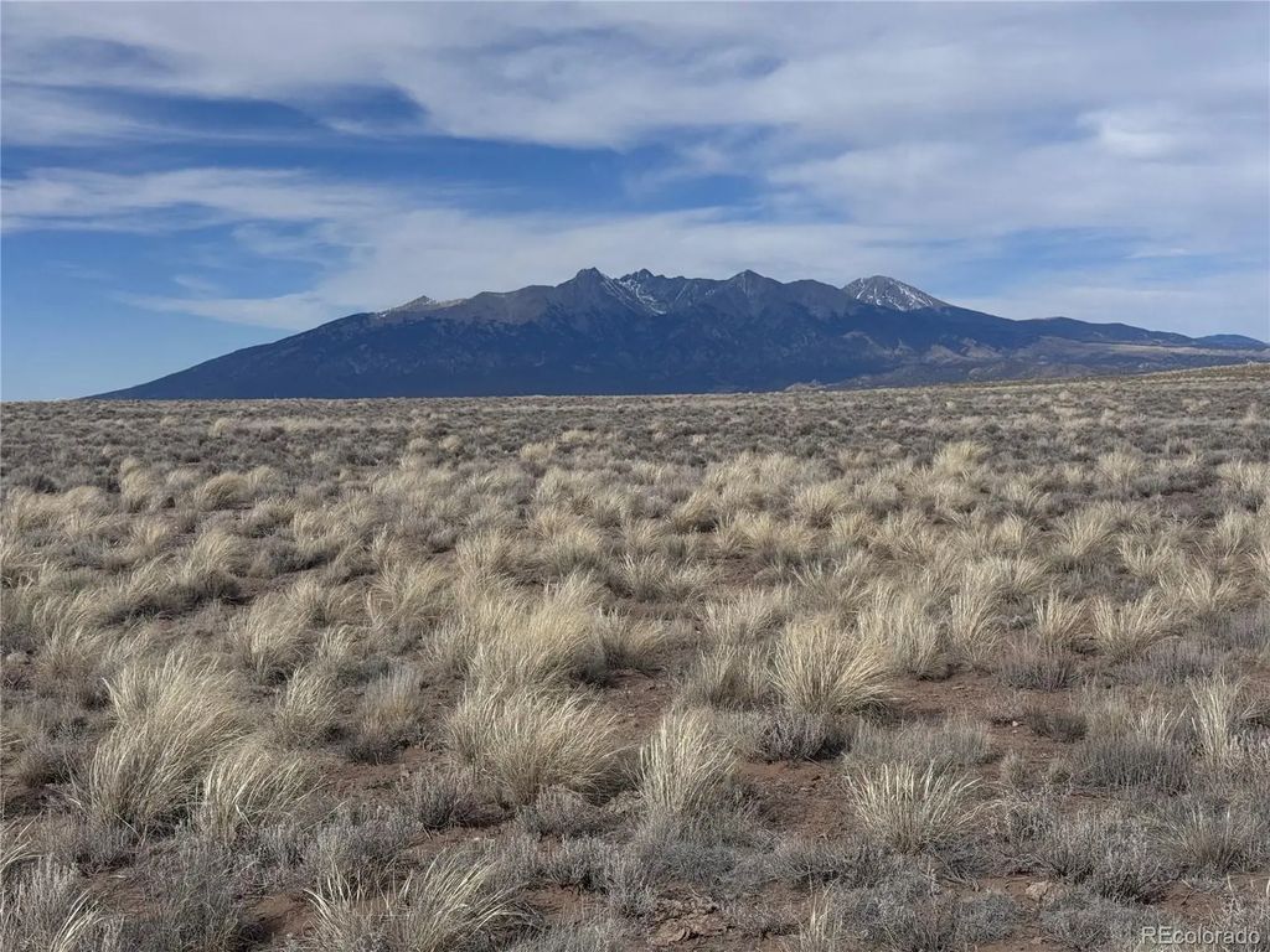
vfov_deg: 30.3
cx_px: 635
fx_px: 1761
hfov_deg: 39.7
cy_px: 476
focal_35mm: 48
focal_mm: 6.76
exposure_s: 1/9009
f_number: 1.78
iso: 80
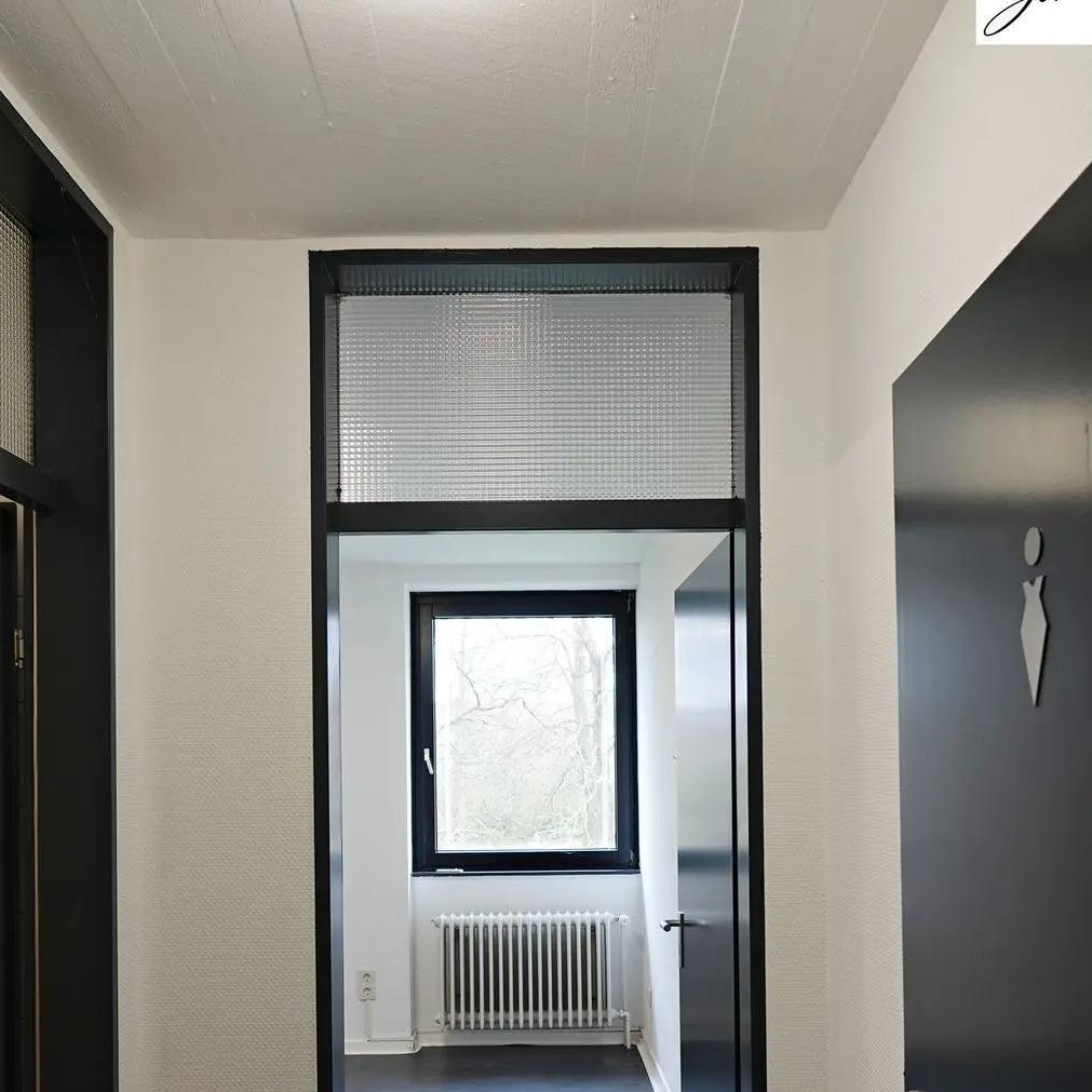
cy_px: 758
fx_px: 1106
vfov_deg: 51.2
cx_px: 543
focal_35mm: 31
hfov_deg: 52.5
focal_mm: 8.8
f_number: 2.4
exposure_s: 1/40
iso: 100
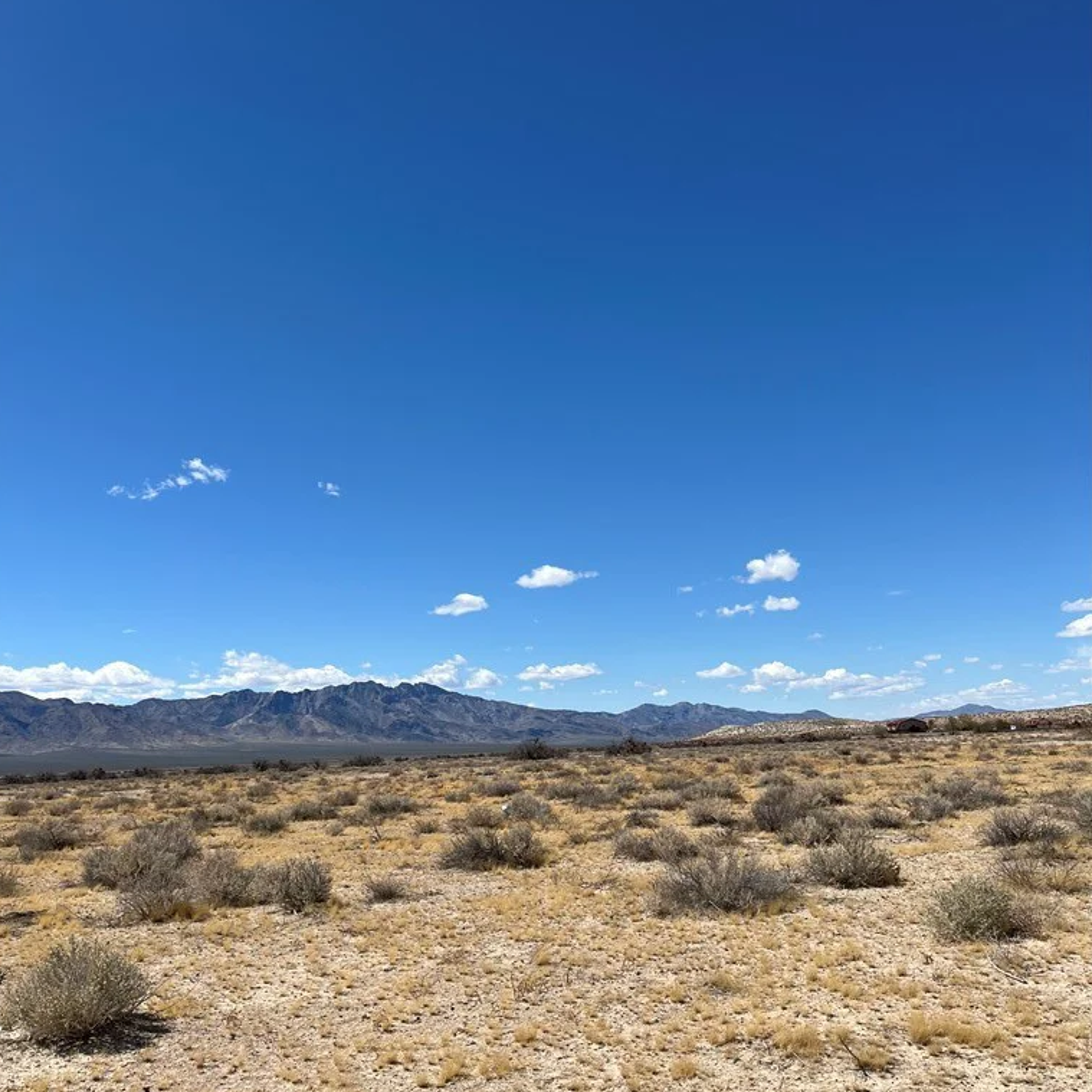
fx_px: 1106
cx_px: 542
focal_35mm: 31
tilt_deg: +8.3
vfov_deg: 52.5
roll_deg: +2.2
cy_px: 580
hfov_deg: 52.5
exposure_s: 1/6173
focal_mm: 5.1
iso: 50
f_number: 1.6
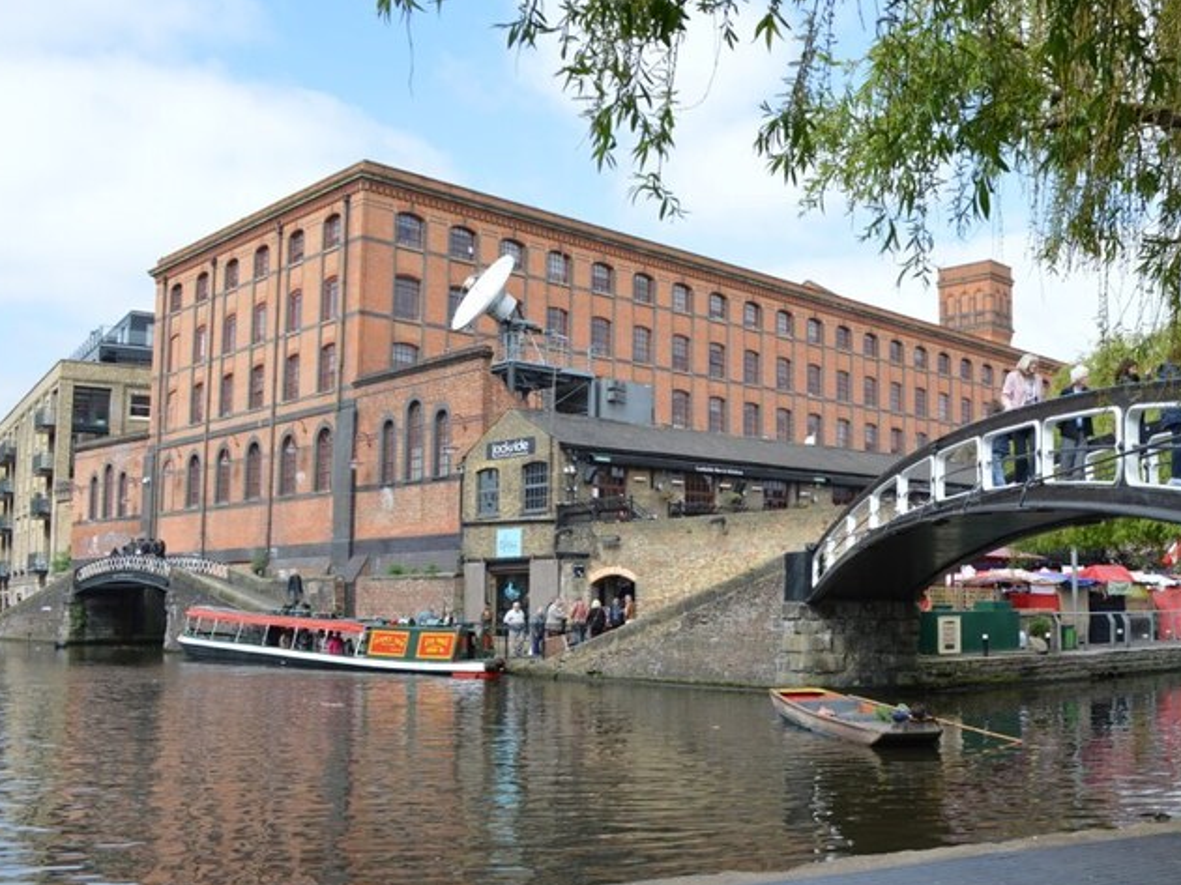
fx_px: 1228
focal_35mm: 36
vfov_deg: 39.6
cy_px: 468
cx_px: 793
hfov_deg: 50.4
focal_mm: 18
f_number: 7.1
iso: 100
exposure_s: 1/200
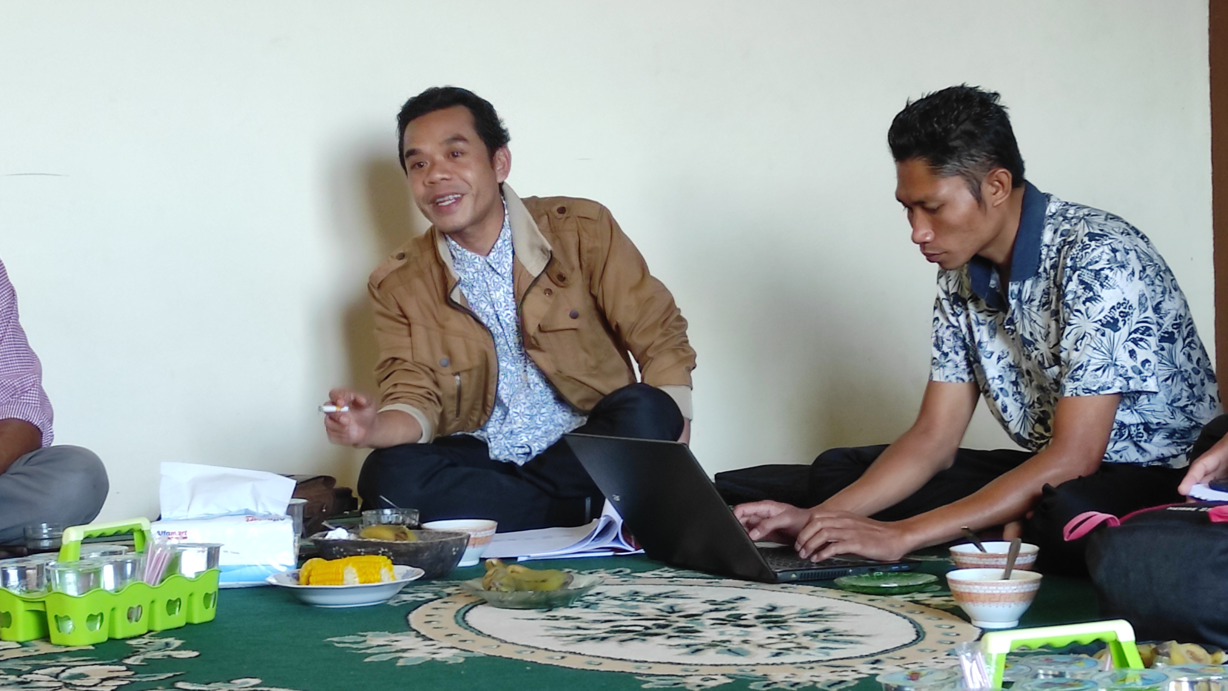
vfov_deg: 41.2
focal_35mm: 28
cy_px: 255
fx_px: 912
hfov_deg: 67.9
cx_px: 619
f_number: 1.89
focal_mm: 5.43
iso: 506
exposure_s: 1/33
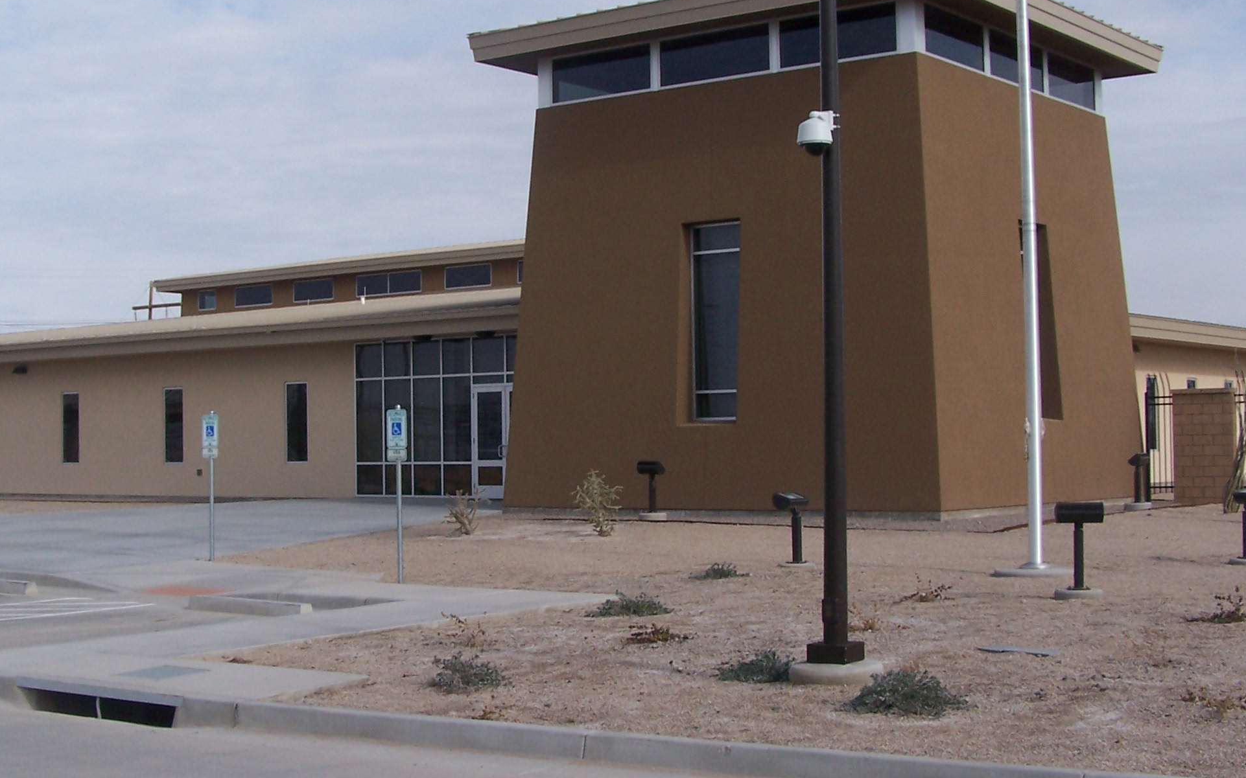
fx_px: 1834
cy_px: 358
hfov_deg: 37.5
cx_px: 551
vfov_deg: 24.0
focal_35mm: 54
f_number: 5.6
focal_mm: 6.3
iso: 80
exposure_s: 1/500
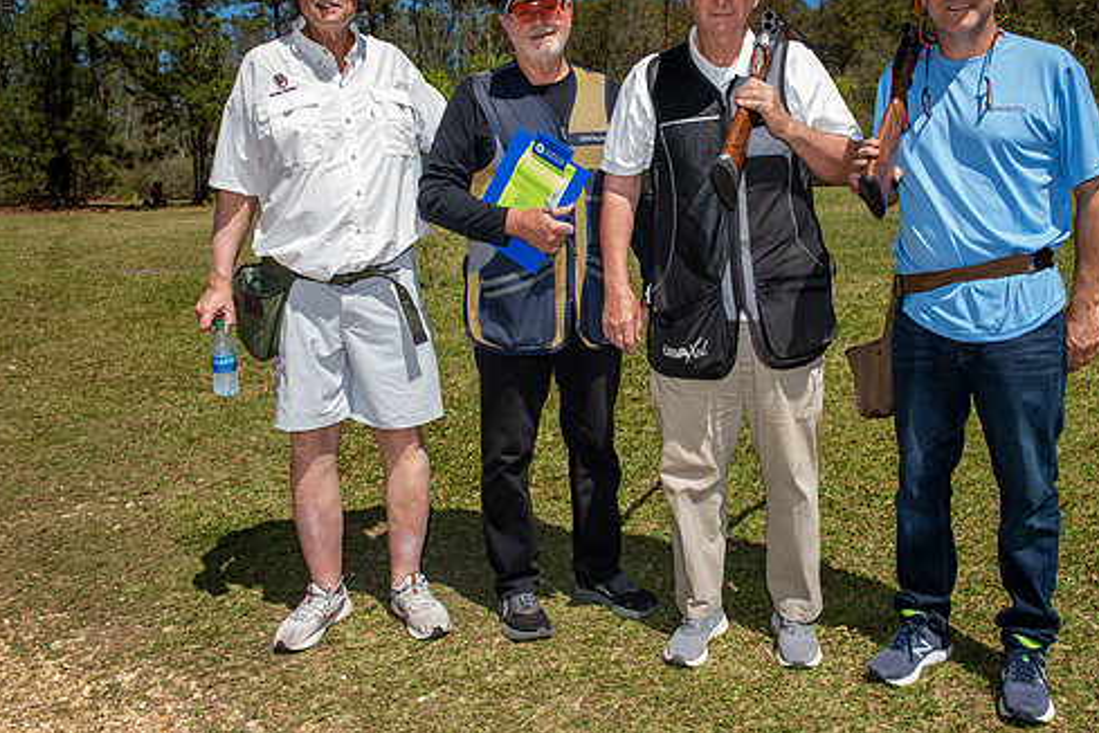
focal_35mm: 32
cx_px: 632
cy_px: 304
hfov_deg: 58.5
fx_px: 977
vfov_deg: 41.0
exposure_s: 1/250
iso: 50
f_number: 7.1
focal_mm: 27
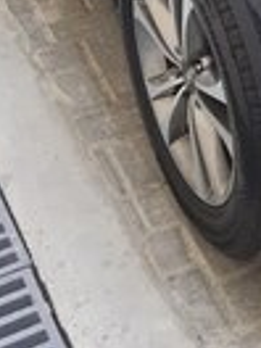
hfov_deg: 13.1
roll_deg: +2.0
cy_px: -219
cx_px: 337
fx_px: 1096
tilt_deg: -18.4
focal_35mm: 109
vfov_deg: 16.1
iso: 32
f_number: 2.2
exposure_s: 1/33
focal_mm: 4.15
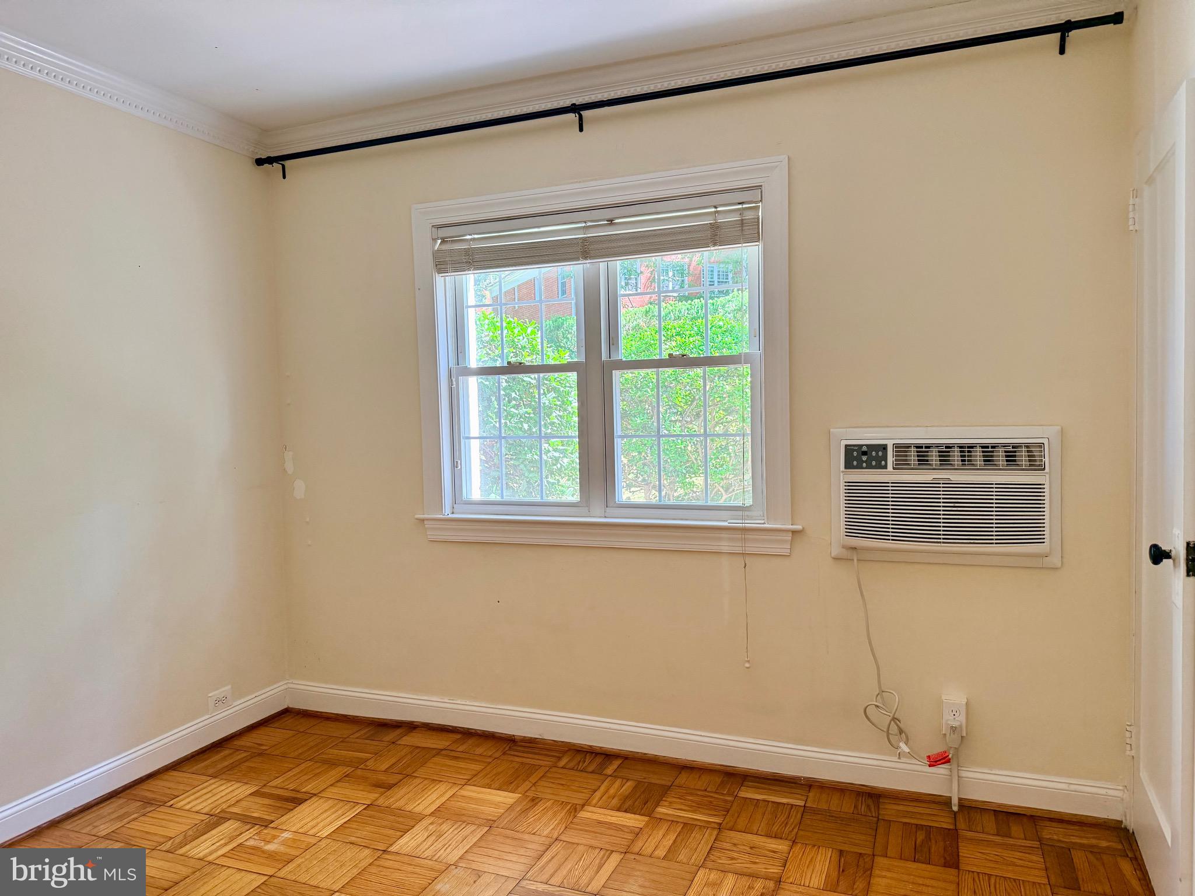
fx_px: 829
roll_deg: +1.5
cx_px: 598
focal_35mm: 24
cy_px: 448
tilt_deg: -2.2
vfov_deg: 56.8
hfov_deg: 71.6
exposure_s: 1/117
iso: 200
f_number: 1.78
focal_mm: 6.76
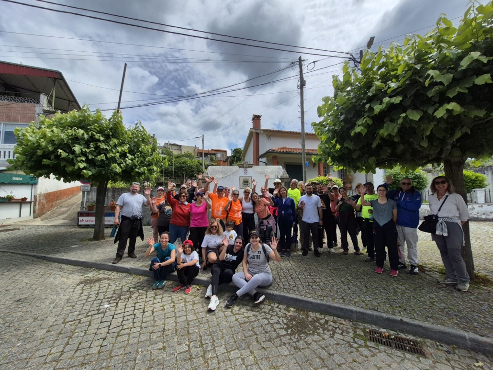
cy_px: 185
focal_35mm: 13
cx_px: 246
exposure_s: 1/3288
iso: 50
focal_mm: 1.74
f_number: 2.2
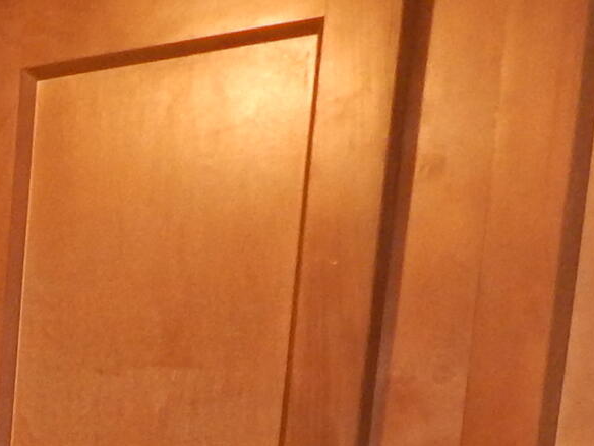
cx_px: -497
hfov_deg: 15.0
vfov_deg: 11.0
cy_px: 1080
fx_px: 1939
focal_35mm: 113
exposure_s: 1/30
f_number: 3
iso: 200
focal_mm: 4
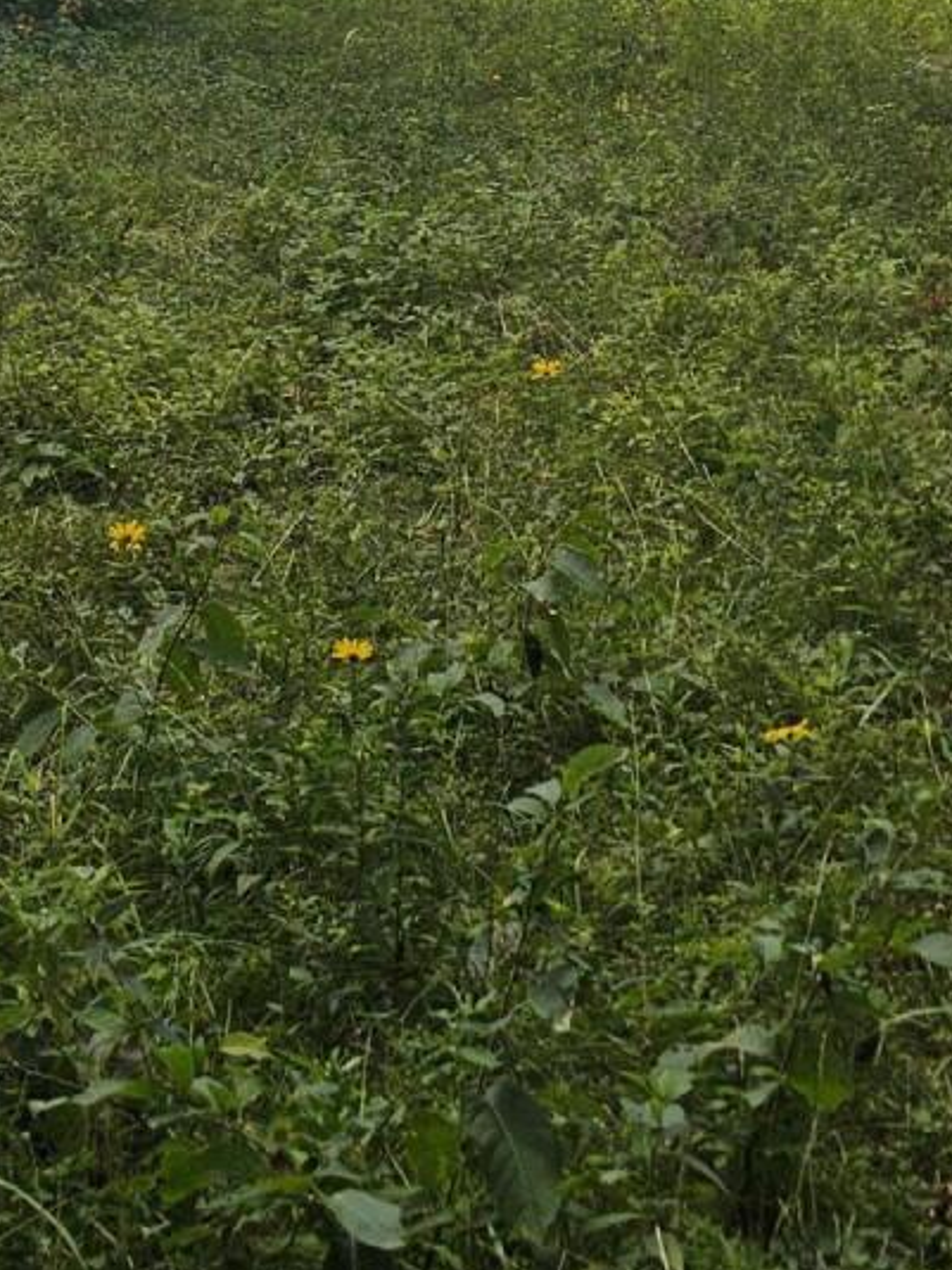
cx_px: -62
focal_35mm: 86
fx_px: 3155
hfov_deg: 16.7
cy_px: -444
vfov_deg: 20.5
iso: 10
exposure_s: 1/499
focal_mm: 6.3
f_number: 1.7
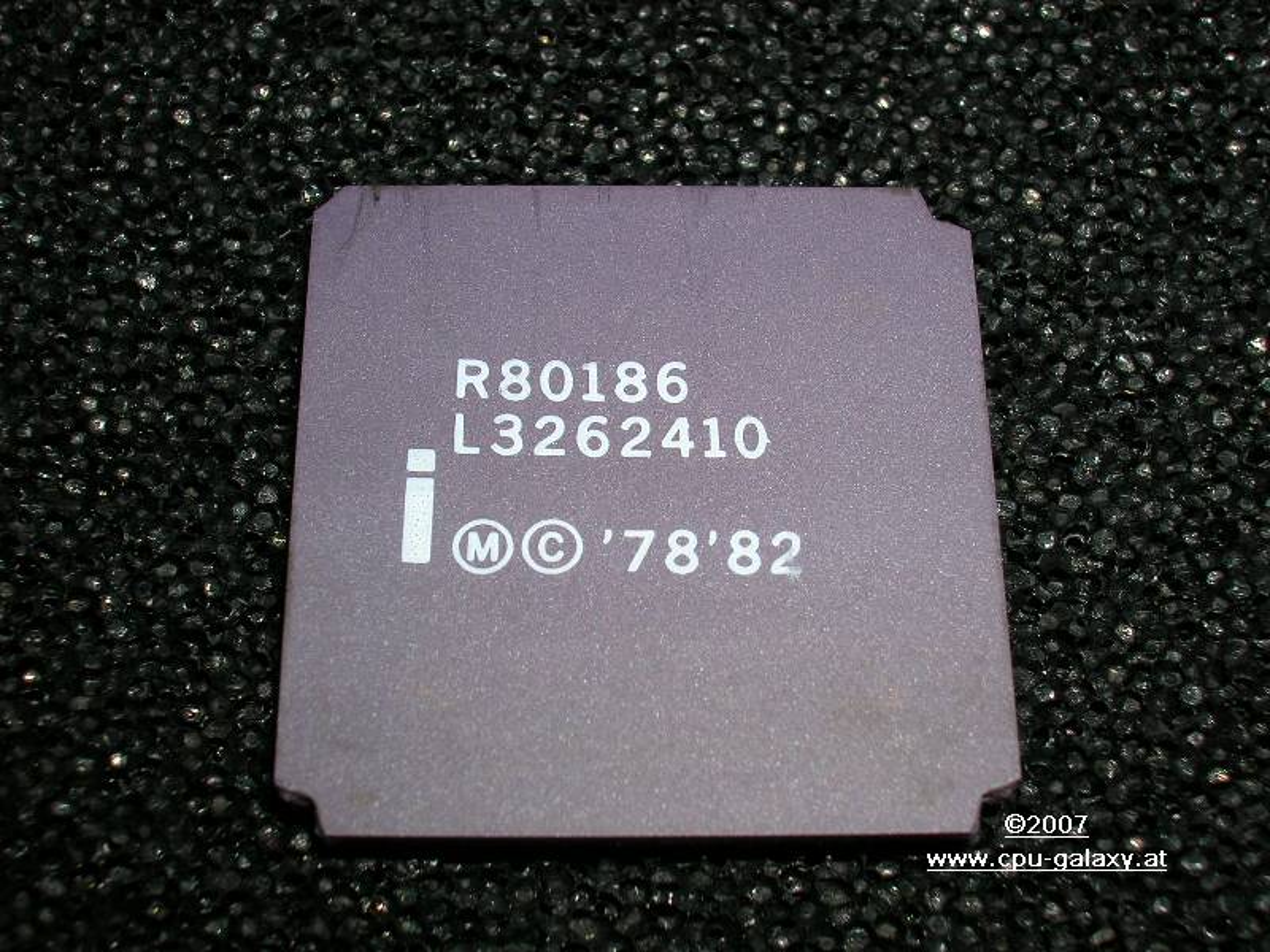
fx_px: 1834
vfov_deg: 29.1
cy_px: 476
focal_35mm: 50
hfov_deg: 38.2
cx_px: 635
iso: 50
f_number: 5.6
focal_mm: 8.4
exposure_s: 1/60.1
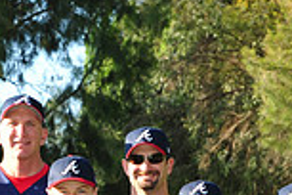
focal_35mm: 304
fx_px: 2466
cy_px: 306
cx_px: 86
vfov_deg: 4.5
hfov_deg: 6.8
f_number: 7.1
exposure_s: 1/160
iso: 200
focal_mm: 80
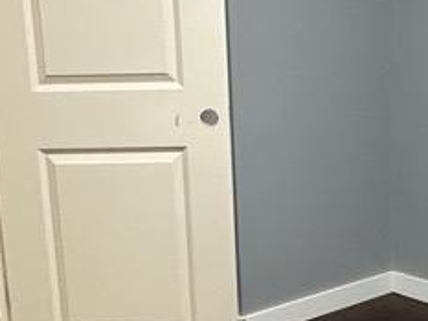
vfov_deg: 19.1
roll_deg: +0.6
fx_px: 953
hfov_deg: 25.1
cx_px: 316
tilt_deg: -15.0
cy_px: 224
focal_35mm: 77
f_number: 2.2
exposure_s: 1/60
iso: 400
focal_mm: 2.22
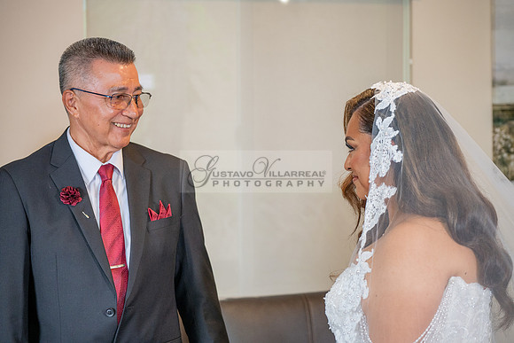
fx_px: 1128
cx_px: 257
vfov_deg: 17.3
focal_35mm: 79
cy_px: 172
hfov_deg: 25.7
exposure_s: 1/200
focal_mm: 79
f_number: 4
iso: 1250
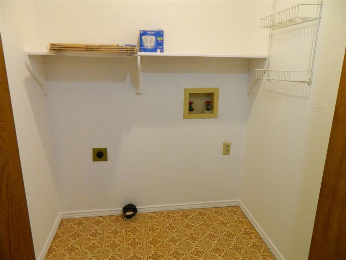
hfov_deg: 69.4
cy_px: 130
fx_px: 250
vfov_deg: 54.9
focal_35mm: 25
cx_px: 173
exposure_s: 1/30
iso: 220
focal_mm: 4.5
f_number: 3.1
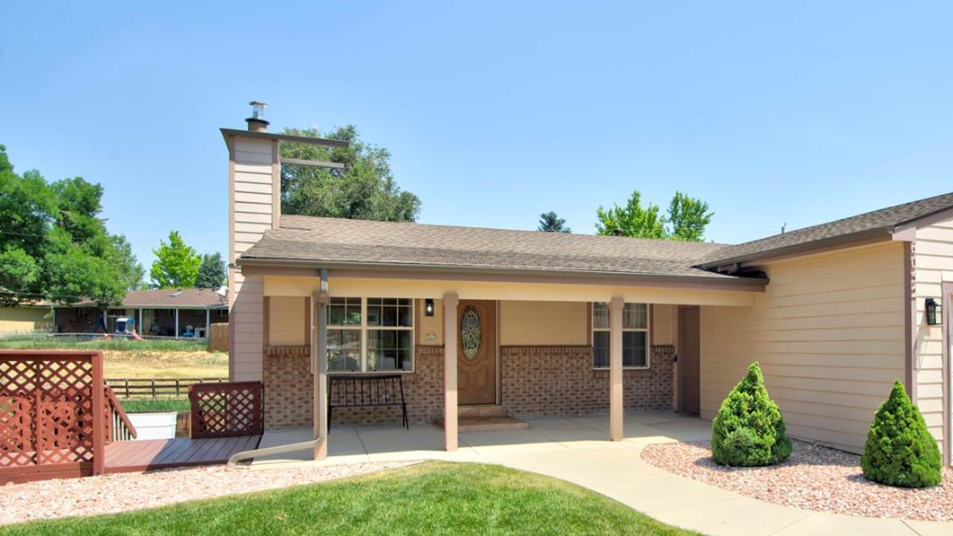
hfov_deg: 61.7
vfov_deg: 38.7
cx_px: 681
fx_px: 758
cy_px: 337
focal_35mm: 30
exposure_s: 1/200
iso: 100
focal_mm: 19
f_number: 10
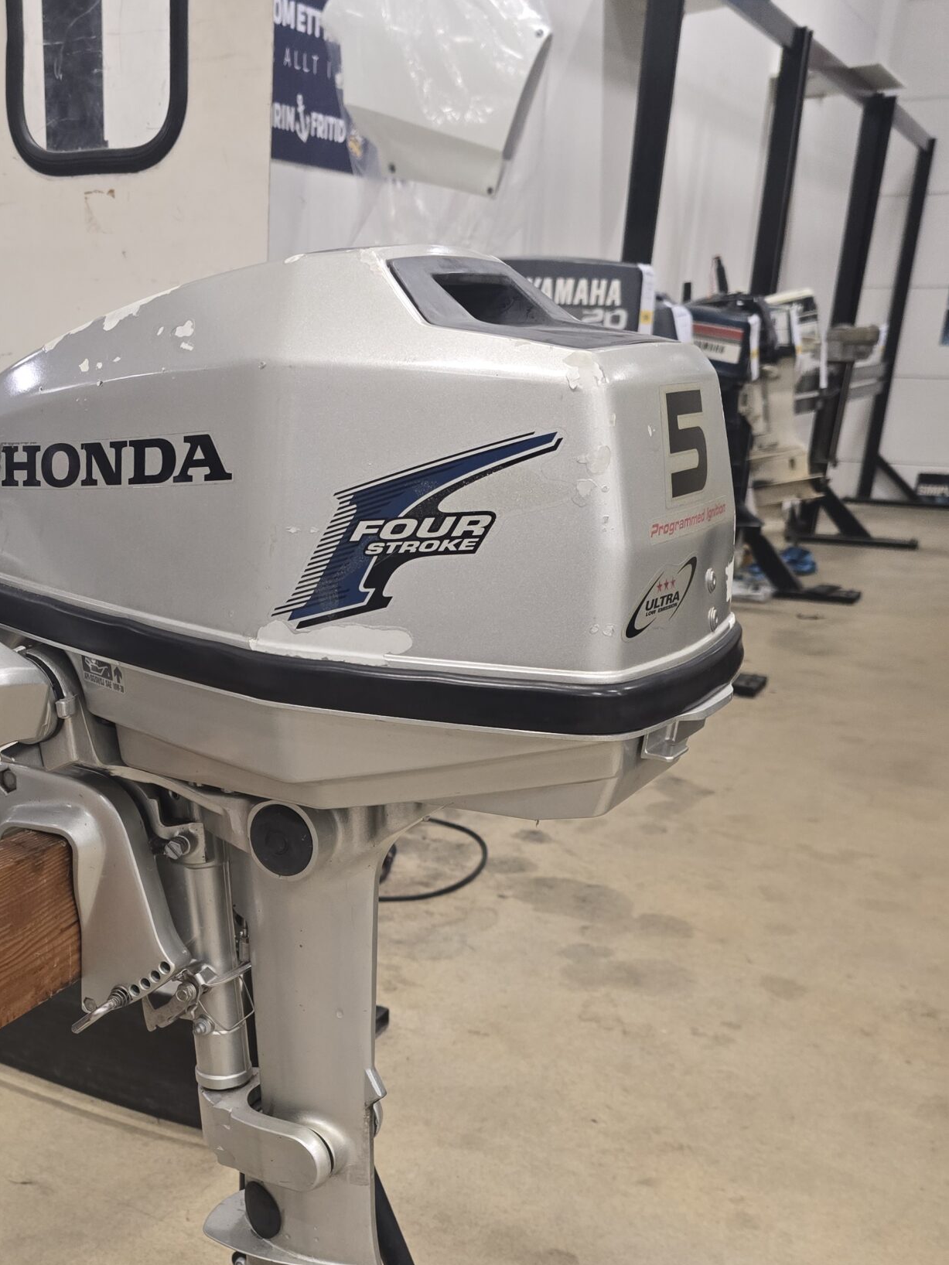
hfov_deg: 38.4
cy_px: 939
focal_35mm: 36
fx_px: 1316
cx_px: 208
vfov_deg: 49.4
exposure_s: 1/100
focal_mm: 6.3
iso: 400
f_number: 1.7
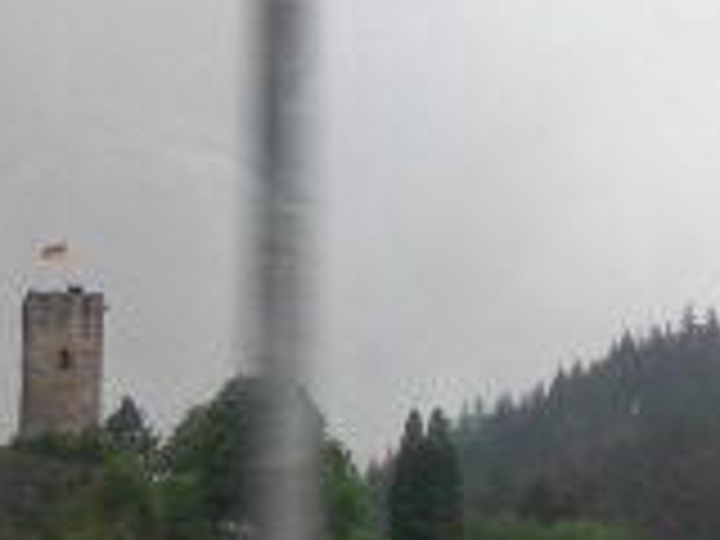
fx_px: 3162
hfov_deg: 12.9
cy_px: 450
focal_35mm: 152
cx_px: 32
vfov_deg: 9.7
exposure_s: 1/49.6
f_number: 3.5
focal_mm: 6.3
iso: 50
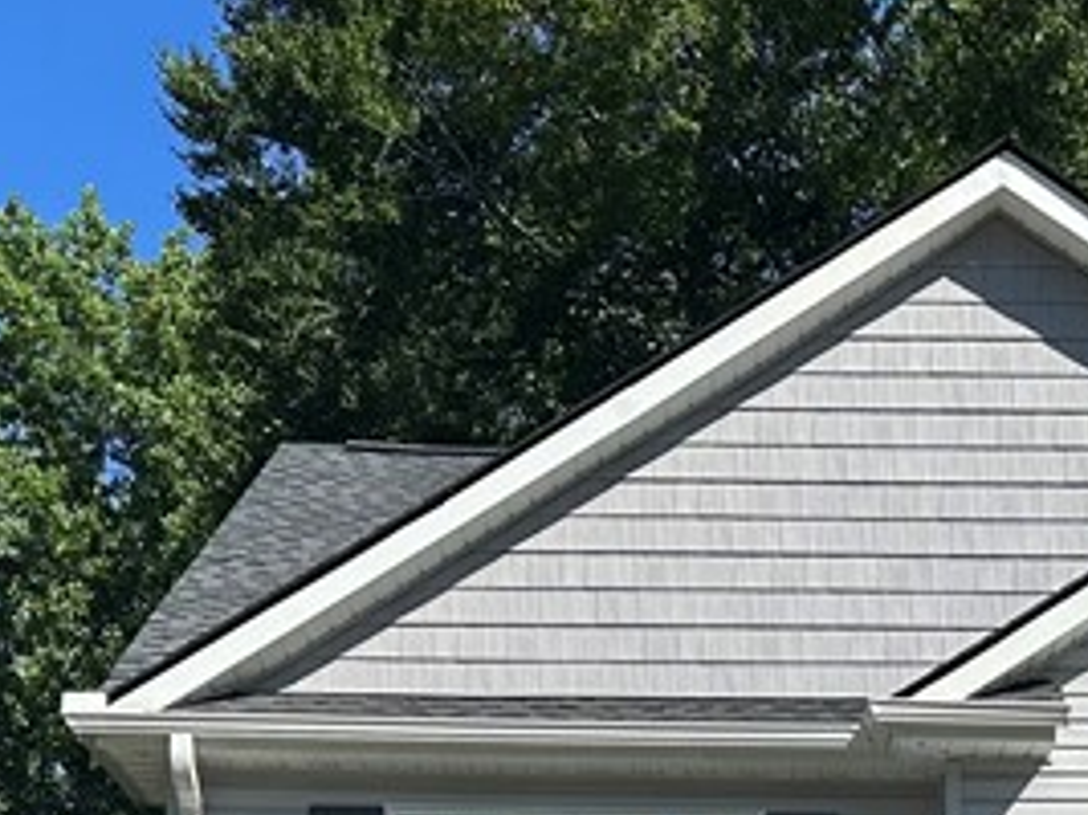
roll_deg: -1.0
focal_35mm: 92
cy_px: 1328
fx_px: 2890
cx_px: 823
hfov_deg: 21.1
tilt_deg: +6.1
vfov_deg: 14.6
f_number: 1.78
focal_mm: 6.86
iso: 80
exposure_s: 1/6211
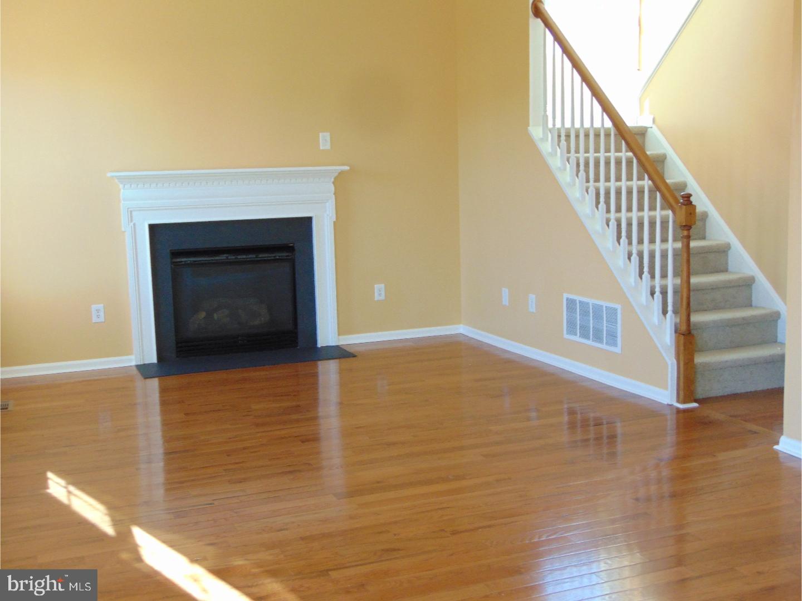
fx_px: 973
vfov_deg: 34.3
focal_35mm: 42
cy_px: 300
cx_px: 401
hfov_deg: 44.8
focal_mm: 7.6
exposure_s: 1/60
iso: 200
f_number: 3.3
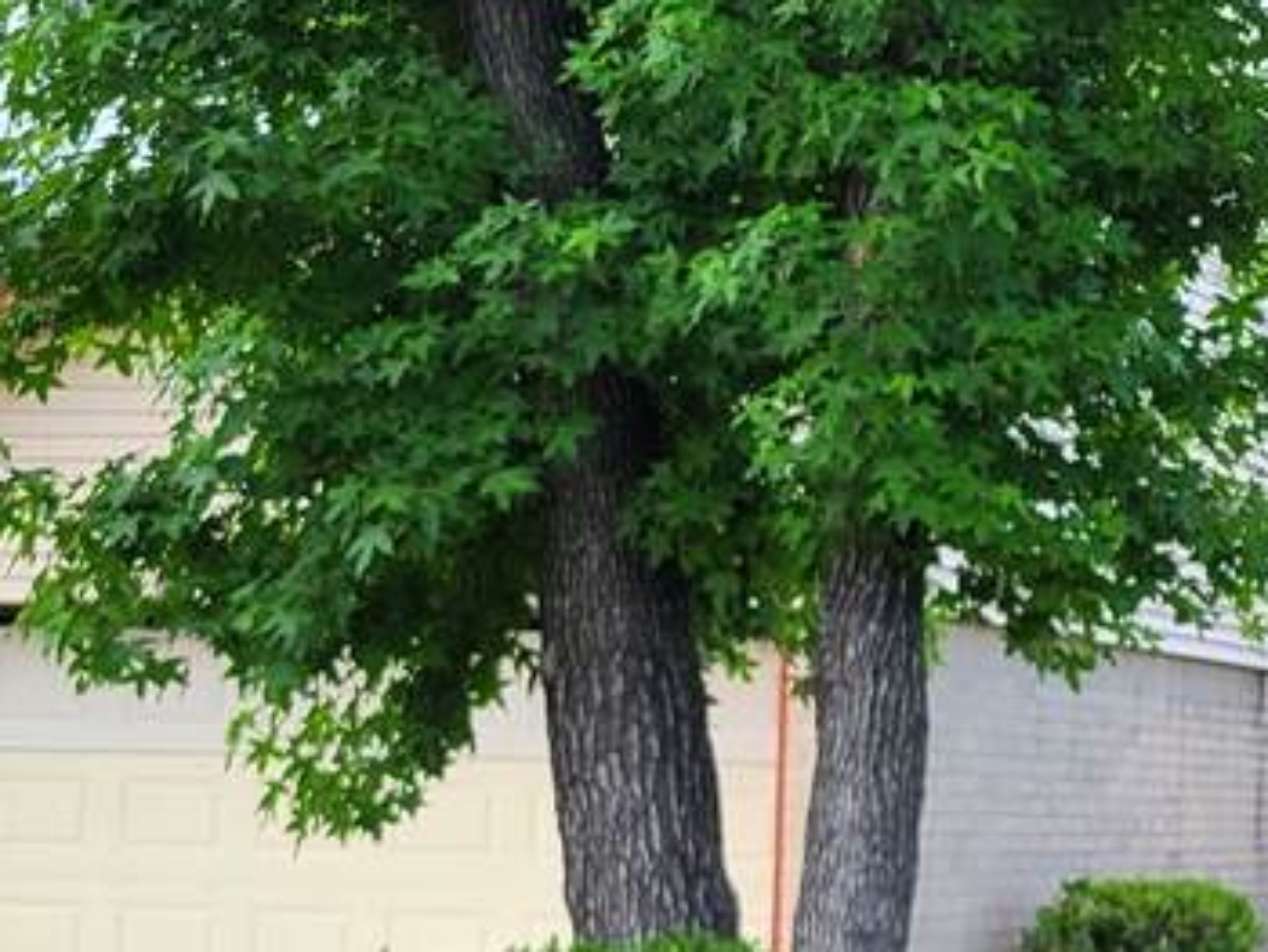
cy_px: 550
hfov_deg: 19.8
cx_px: 1384
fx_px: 3482
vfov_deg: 15.6
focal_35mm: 95
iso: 40
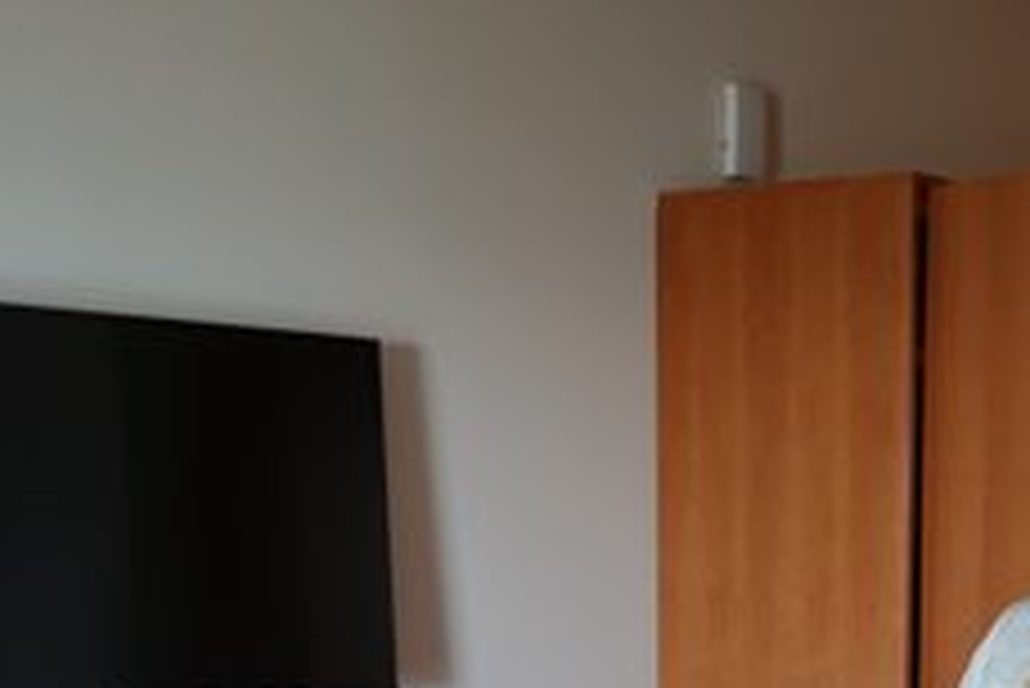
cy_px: 805
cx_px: 1066
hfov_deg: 28.0
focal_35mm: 67
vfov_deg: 19.3
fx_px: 1918
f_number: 2.8
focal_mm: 9
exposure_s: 1/30
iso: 320
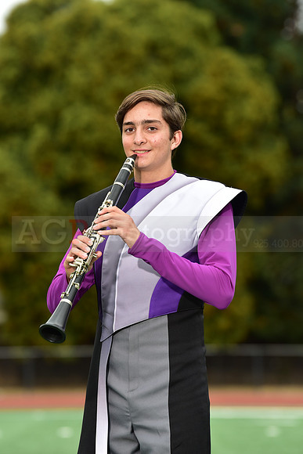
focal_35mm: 200
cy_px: 227
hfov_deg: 6.9
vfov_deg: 10.3
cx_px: 152
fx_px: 2523
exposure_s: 1/250
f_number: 5
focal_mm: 200
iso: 500
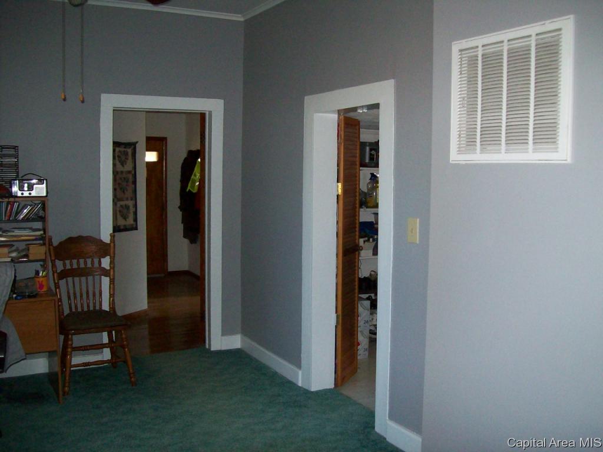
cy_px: 226
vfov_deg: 39.7
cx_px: 302
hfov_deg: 51.4
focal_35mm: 36
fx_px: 627
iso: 200
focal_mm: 6
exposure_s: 1/64
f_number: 2.7
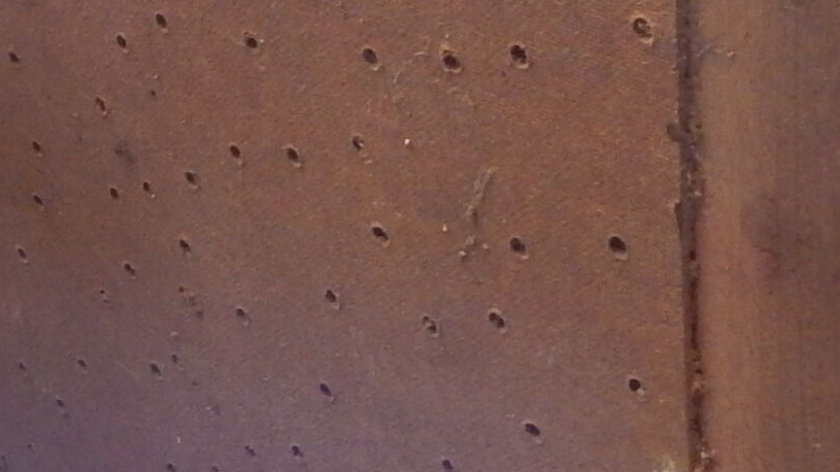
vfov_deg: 12.6
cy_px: 107
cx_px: 76
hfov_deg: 21.7
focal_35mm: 96
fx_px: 2138
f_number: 3
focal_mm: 4
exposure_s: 1/30
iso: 360
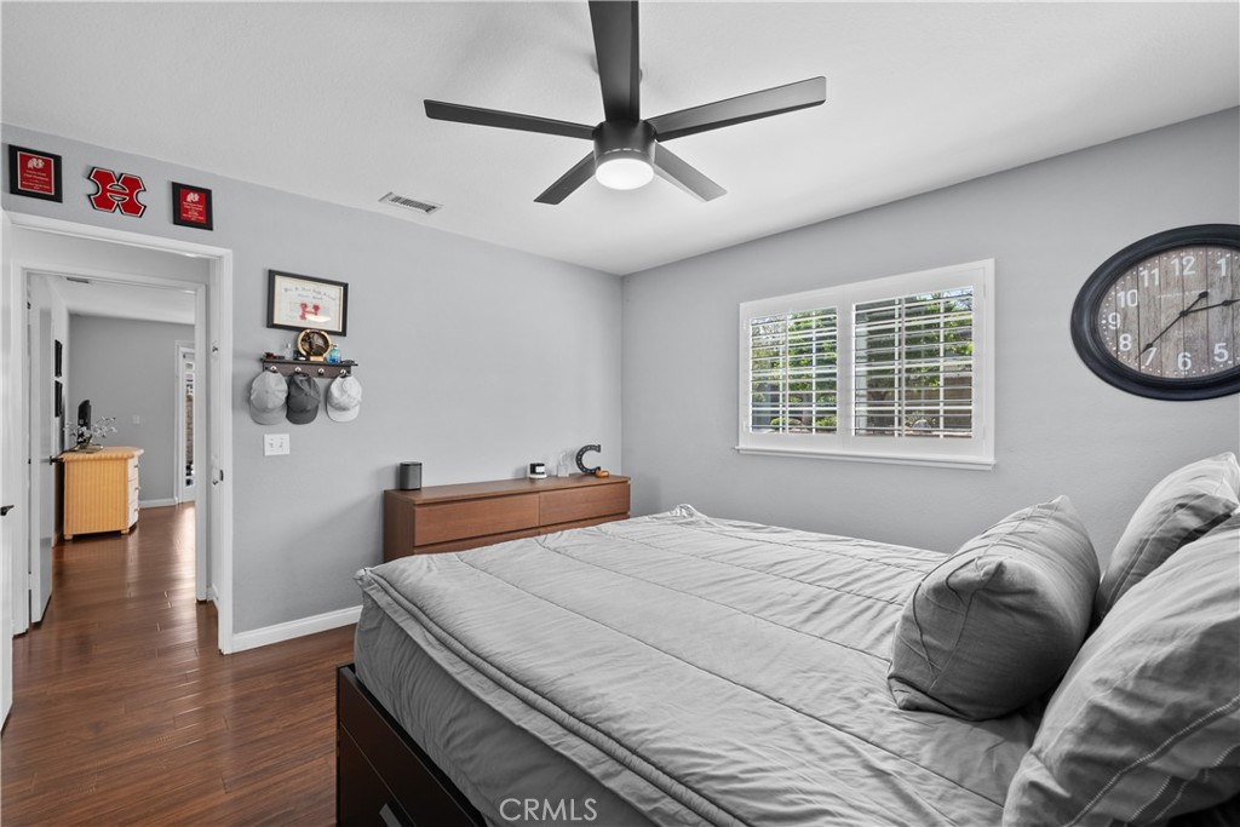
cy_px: 414
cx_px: 620
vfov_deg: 77.3
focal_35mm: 15
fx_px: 517
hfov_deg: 100.4
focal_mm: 15
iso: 125
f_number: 10
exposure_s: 1/2
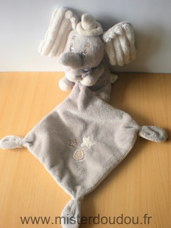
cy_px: 114
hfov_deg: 37.7
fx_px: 250
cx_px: 86
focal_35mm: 38
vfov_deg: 49.0
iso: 64
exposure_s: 1/85.5
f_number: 3.1
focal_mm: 6.3
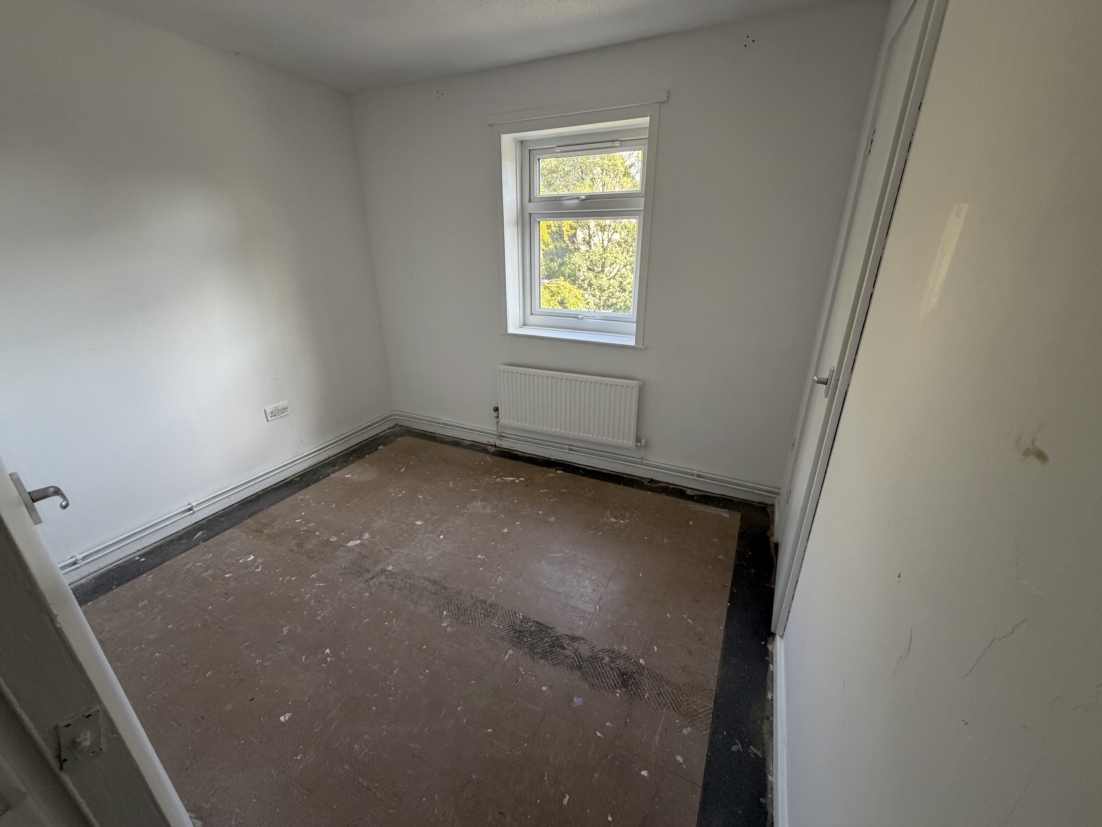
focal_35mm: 14
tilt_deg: -21.1
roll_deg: +0.7
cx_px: 551
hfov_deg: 102.1
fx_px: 446
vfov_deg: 85.7
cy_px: 414
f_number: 2.2
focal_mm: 2.22
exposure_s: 1/121
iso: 250
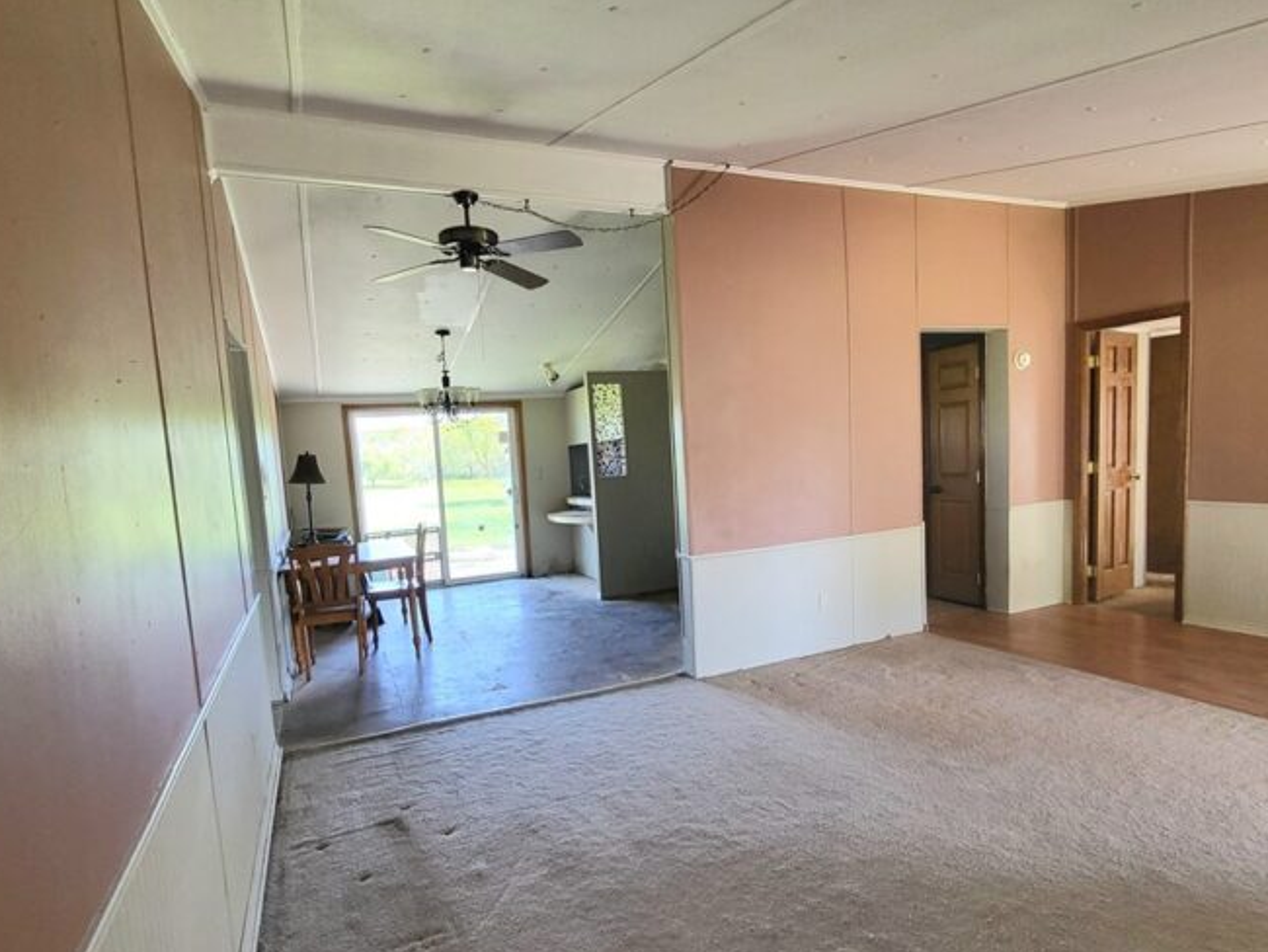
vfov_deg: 77.6
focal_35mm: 16
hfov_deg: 94.4
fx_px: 586
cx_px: 659
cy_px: 550
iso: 250
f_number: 2.2
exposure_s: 1/60.2
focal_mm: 1.74
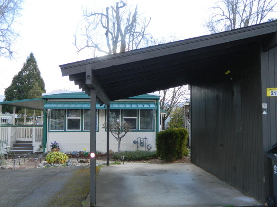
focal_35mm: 41
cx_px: 138
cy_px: 104
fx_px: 328
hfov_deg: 45.8
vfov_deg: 35.1
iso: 110
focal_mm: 7.3
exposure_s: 1/200
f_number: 3.5
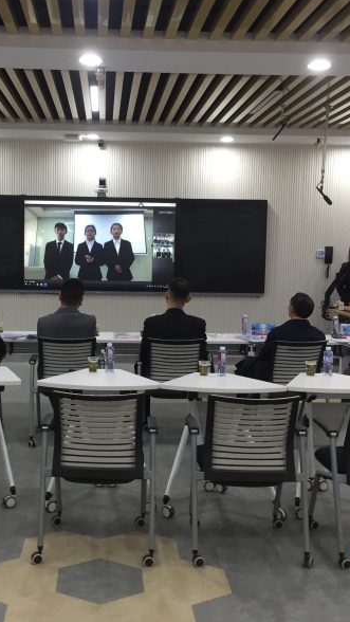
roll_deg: -2.0
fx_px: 709
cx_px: 122
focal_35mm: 43
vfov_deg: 47.3
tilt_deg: -4.5
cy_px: 306
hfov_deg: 27.6
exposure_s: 1/33
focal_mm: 4.15
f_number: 2.2
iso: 50
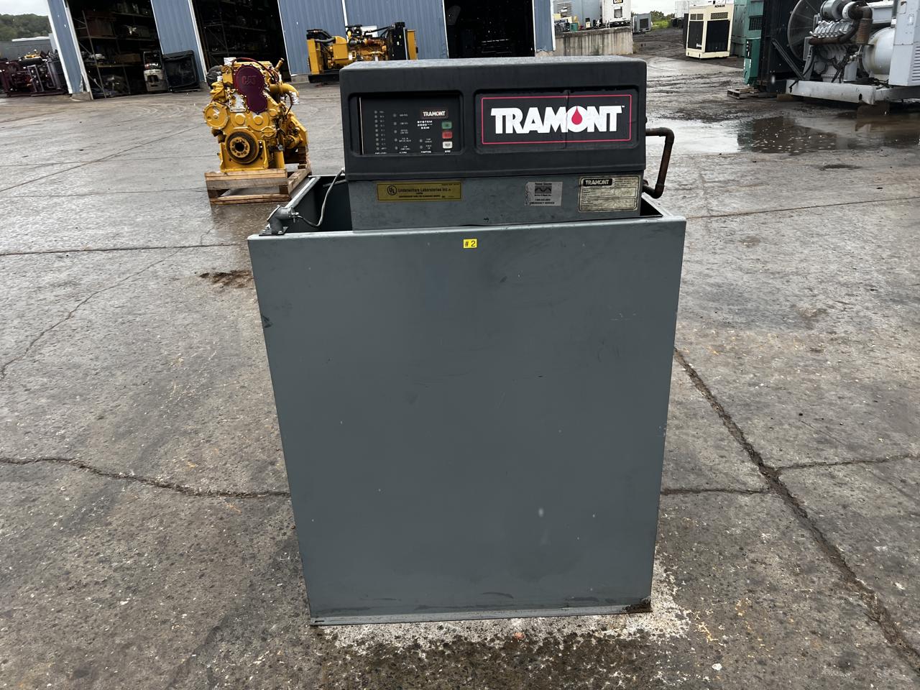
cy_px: 345
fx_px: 691
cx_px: 460
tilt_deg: -20.3
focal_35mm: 26
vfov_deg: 53.1
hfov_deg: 67.3
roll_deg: +1.8
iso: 50
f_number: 1.5
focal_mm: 5.7
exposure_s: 1/431
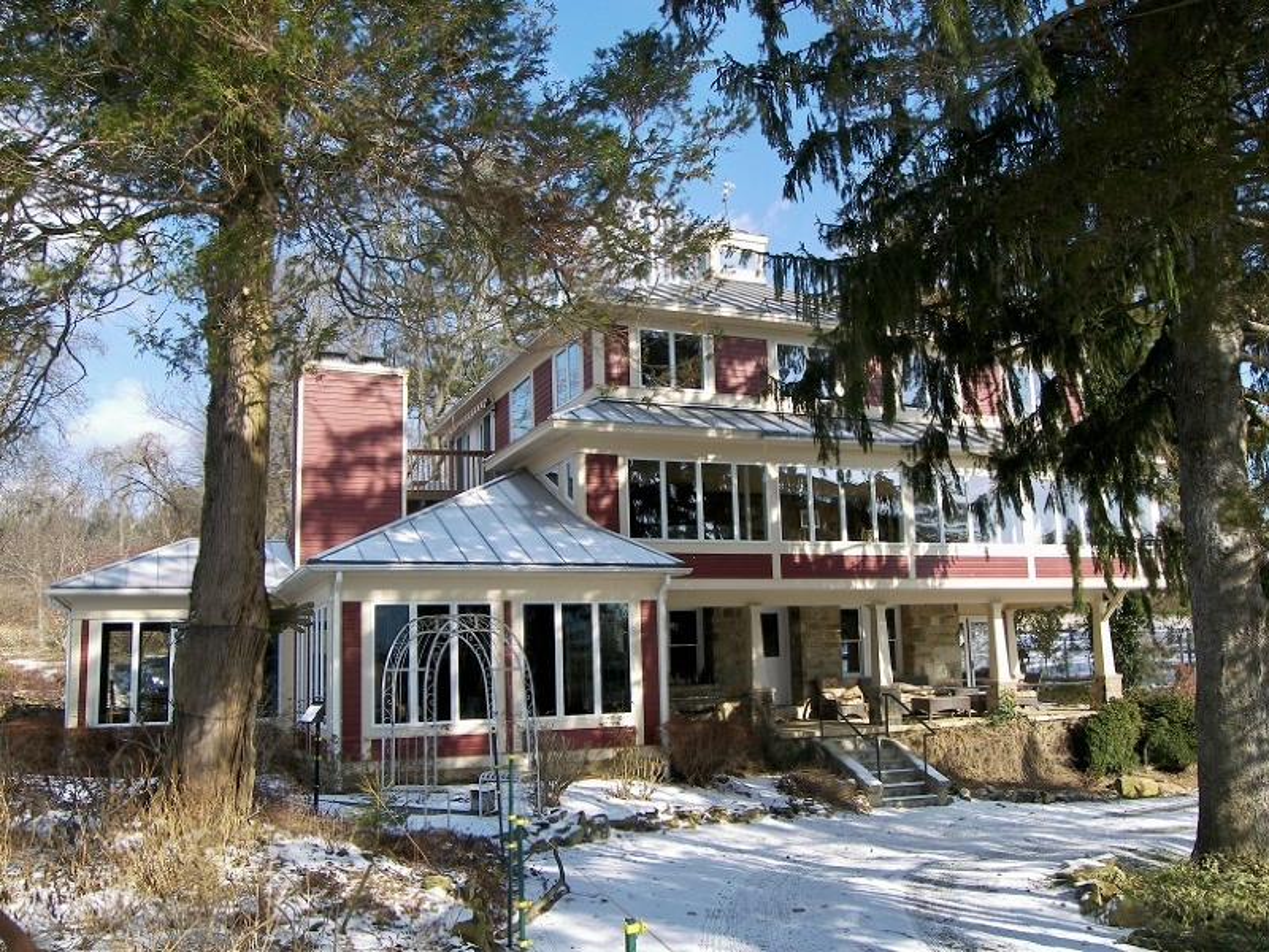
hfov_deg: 58.4
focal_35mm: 31
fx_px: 1136
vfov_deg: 45.4
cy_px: 476
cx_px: 634
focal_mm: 6.5
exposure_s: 1/500
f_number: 3.2
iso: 50
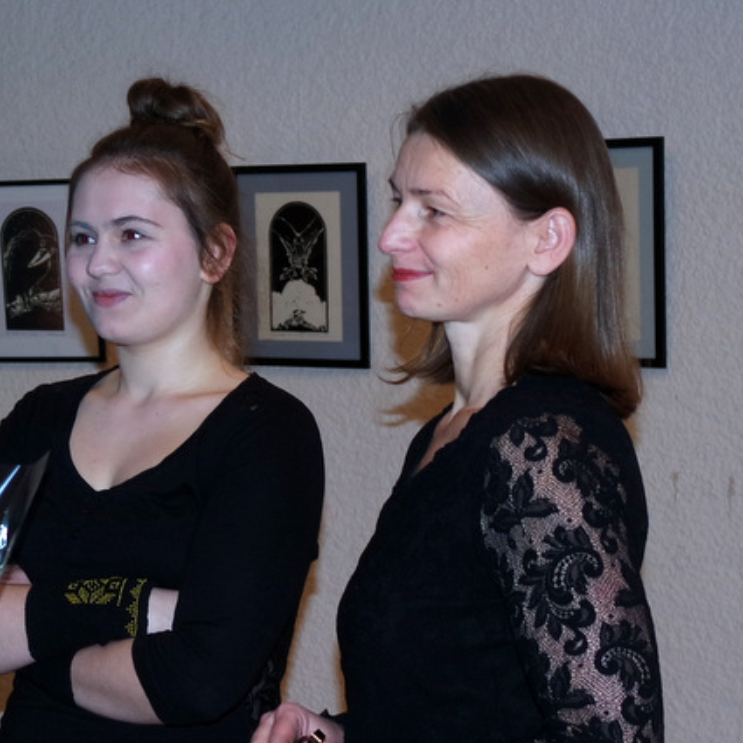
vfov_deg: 26.8
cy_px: 463
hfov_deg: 25.9
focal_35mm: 64
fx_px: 1554
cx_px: 54
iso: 400
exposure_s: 1/50
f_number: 4
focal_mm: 26
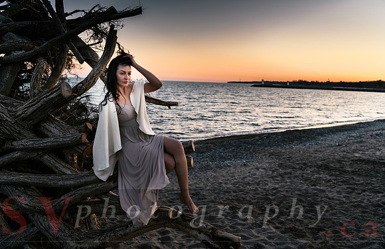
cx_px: 192
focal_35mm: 32
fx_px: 342
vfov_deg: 40.0
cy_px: 124
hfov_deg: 58.7
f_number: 3.2
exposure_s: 1/125
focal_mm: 32
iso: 100
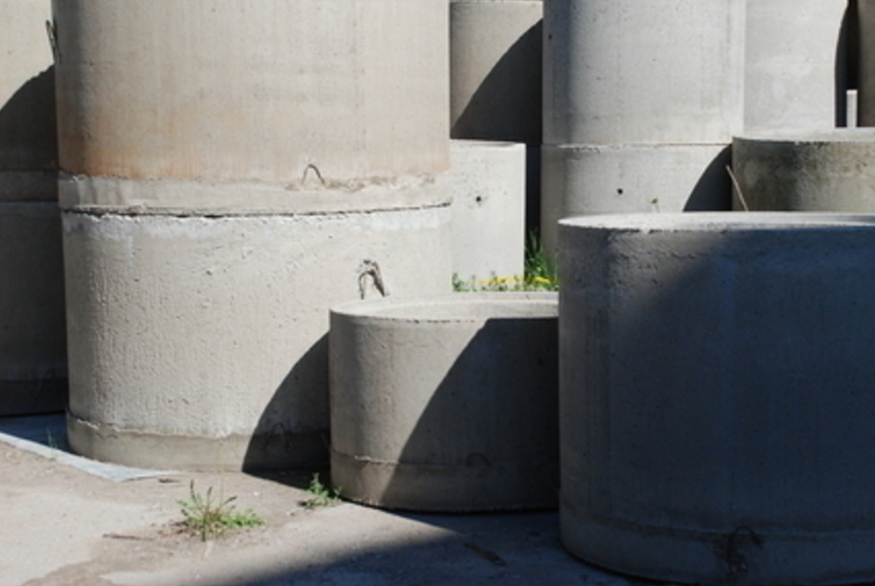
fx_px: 1631
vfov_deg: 20.4
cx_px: 487
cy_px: 243
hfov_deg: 30.0
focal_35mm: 67
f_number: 5.6
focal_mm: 38
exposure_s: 1/1500
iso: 400
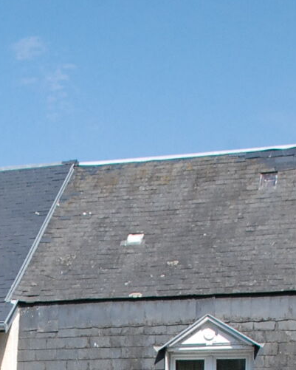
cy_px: 654
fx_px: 1073
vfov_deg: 16.5
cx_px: -14
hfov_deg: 15.4
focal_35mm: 98
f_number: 13
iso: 640
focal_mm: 18
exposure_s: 1/640
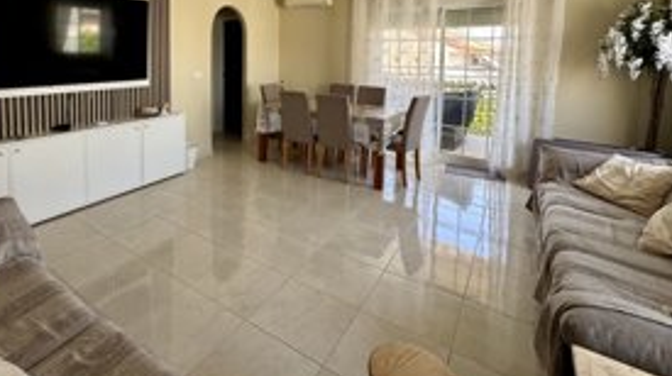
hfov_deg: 85.0
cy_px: 78
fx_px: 356
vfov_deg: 52.3
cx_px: 252
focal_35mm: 20
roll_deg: -0.4
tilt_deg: -4.2
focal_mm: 2.22
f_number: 2.2
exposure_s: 1/99
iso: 80
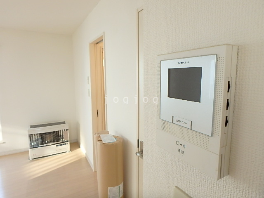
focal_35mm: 21
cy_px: 99
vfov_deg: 63.4
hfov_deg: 79.0
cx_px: 132
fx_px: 160
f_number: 3.5
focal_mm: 3.7
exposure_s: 1/40
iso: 200
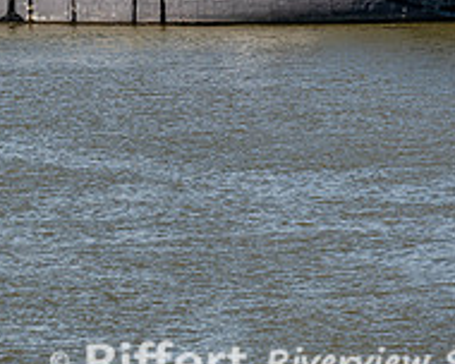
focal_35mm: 573
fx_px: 7716
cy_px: -59
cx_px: -110
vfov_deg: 2.7
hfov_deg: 3.4
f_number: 8
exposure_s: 1/250
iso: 64
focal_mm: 200
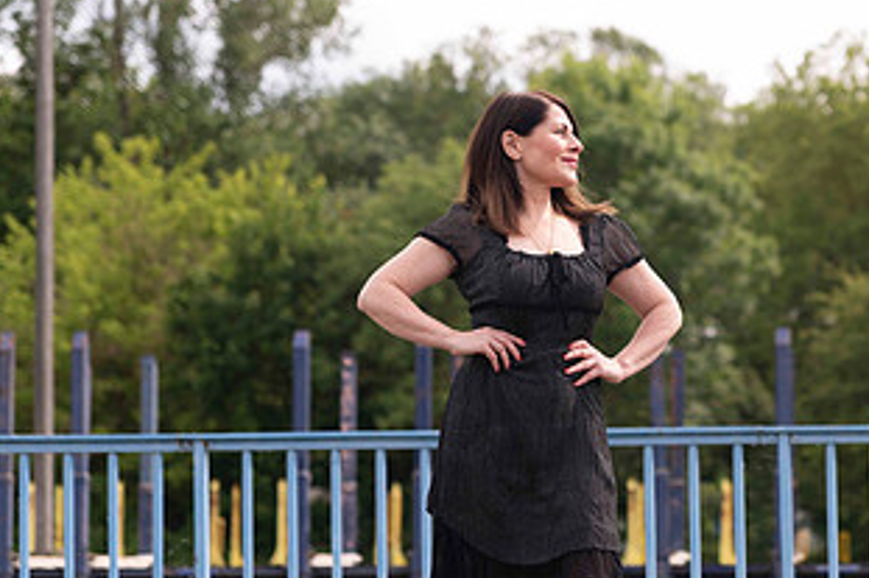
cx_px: 777
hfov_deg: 15.0
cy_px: 387
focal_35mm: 135
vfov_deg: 10.1
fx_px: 3257
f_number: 2.8
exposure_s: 1/400
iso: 64
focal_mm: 70
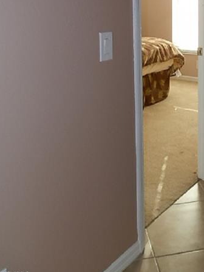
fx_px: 377
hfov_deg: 29.4
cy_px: 46
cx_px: 171
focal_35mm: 48
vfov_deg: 37.9
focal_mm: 5
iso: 64
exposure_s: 1/30
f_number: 3.1
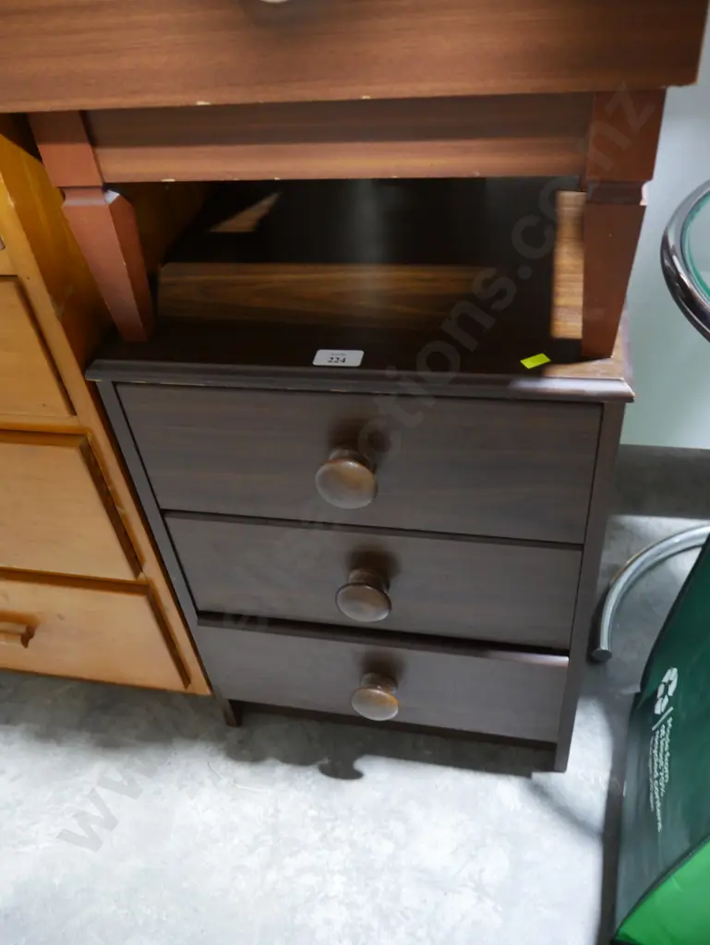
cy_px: 472
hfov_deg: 49.8
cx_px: 355
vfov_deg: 63.4
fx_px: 765
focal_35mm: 28
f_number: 3.5
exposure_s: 1/60
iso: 1600
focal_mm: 14
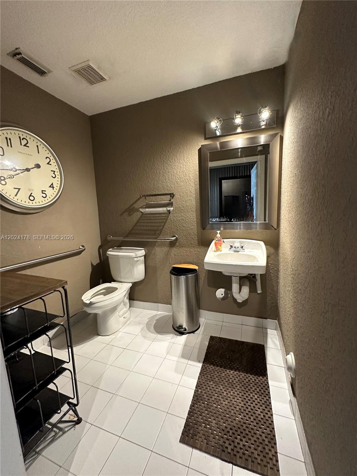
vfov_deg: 102.1
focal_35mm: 14
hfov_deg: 85.7
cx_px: 178
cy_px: 238
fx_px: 193
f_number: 2.2
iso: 320
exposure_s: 1/60
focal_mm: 2.22
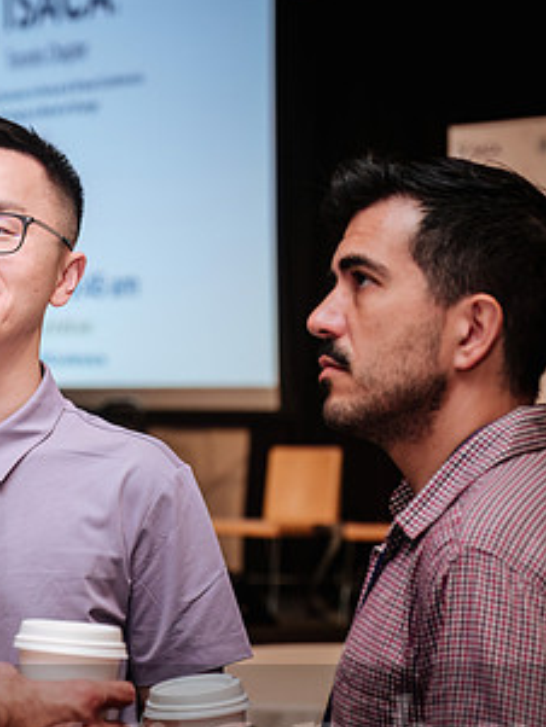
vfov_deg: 14.2
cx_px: 31
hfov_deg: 10.6
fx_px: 2921
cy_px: 414
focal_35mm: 139
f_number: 2.8
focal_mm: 50
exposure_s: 1/50
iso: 800
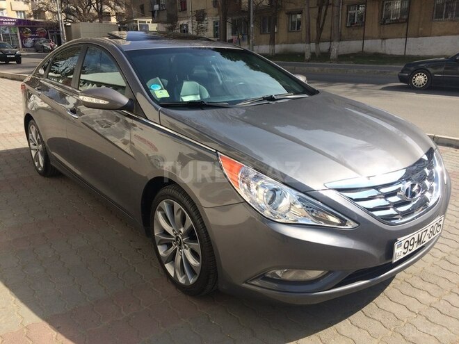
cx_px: 230
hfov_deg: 61.7
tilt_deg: -17.5
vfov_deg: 48.2
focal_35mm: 29
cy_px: 172
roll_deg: +0.4
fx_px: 385
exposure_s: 1/1580
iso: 32
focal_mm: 4.15
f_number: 2.2
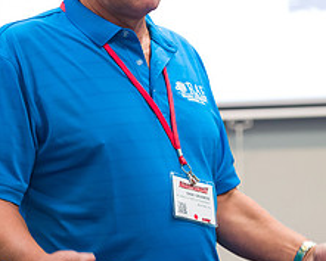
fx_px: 2375
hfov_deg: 7.8
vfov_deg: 6.3
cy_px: 56
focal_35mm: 246
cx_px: 226
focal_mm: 100
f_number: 3.2
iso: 3200
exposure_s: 1/125
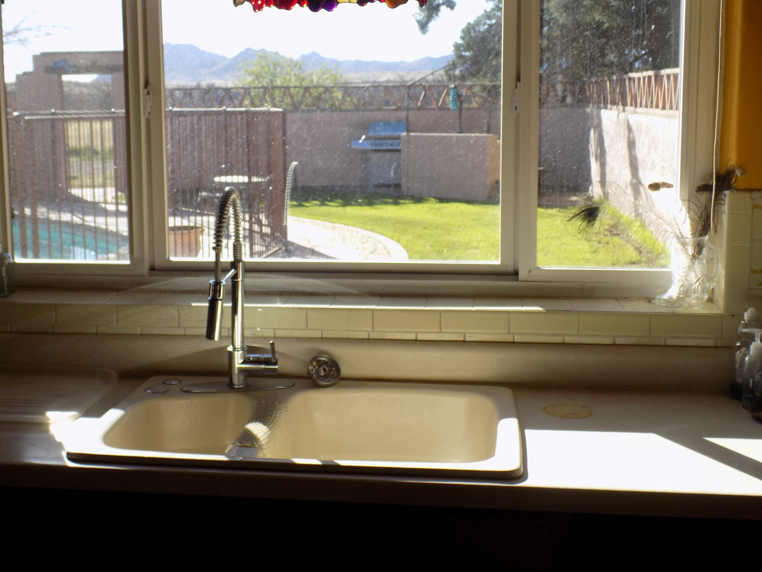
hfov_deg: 41.9
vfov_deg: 32.2
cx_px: 304
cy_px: 256
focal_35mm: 45
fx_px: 991
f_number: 3.5
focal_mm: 6.6
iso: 80
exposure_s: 1/250
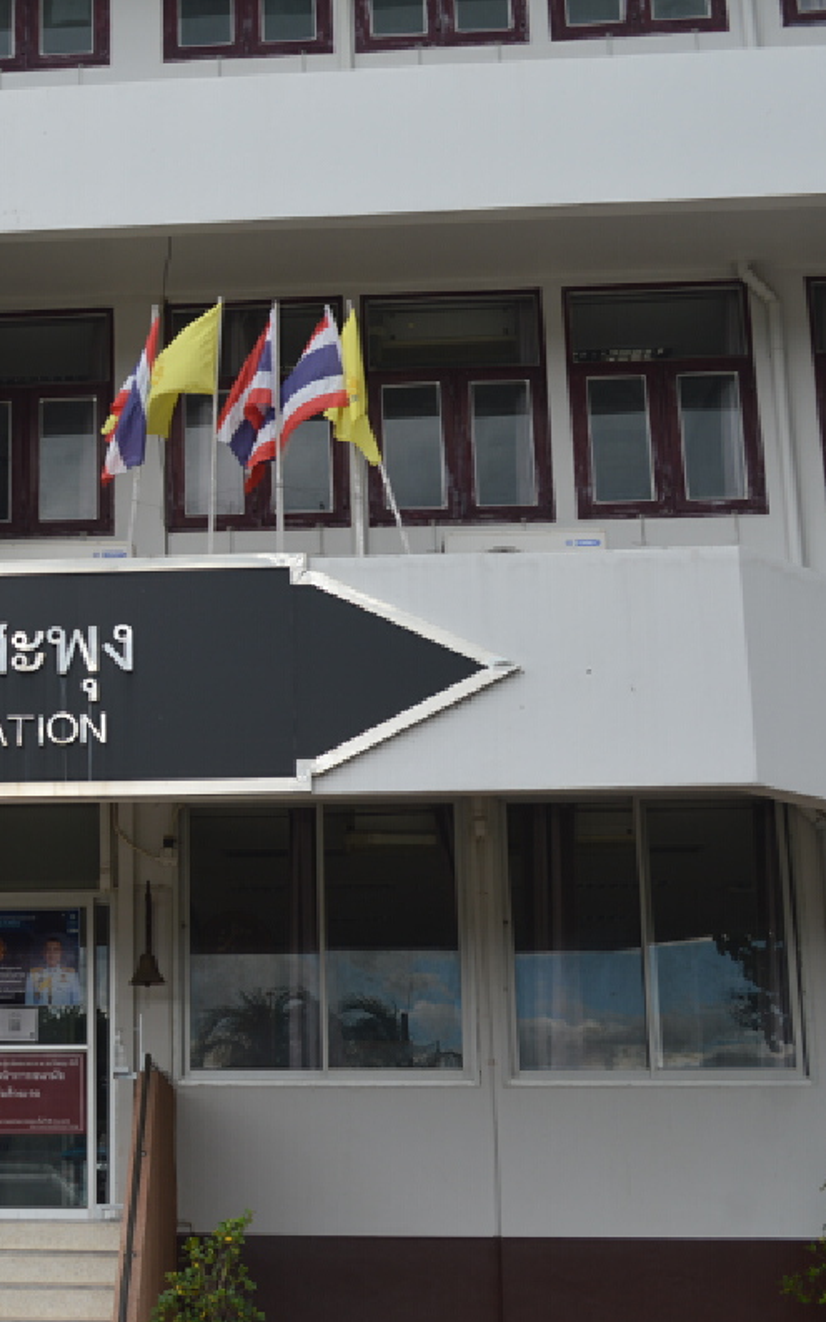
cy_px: 661
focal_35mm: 60
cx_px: -42
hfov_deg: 20.8
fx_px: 2162
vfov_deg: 34.0
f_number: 7.1
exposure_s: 1/200
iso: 100
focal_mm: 26
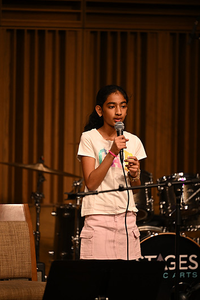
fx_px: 1807
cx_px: 105
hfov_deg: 6.3
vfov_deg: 9.5
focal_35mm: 217
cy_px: 148
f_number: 2.8
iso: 1000
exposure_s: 1/400
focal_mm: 200
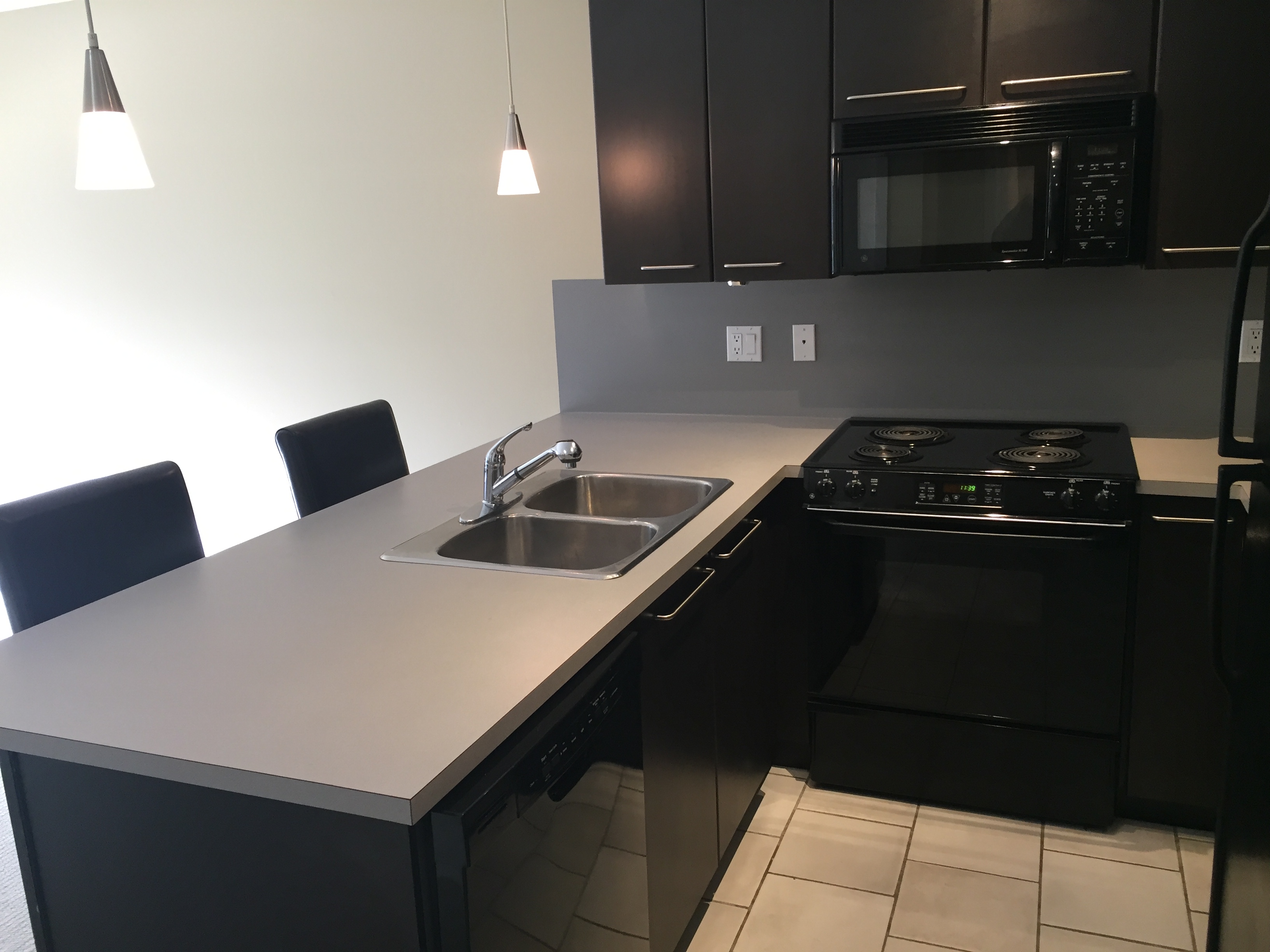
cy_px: 476
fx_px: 1064
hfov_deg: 61.7
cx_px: 635
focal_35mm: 29
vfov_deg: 48.2
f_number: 2.2
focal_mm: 4.15
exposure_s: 1/30
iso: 64
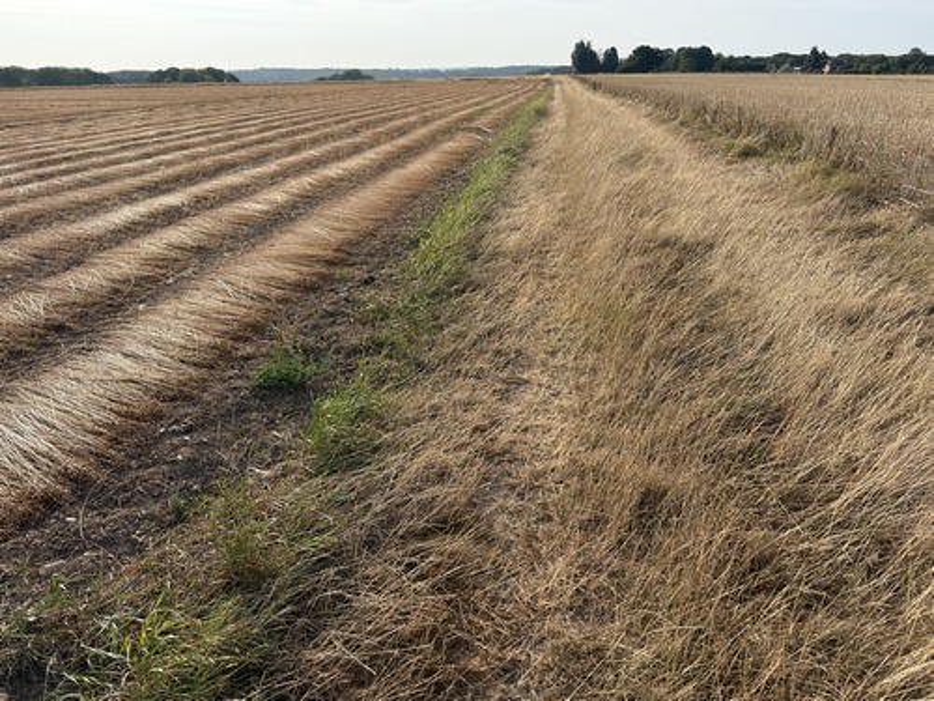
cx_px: 467
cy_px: 350
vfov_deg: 56.8
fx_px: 648
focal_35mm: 24
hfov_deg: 71.6
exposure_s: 1/3584
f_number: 1.78
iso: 100
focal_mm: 6.76
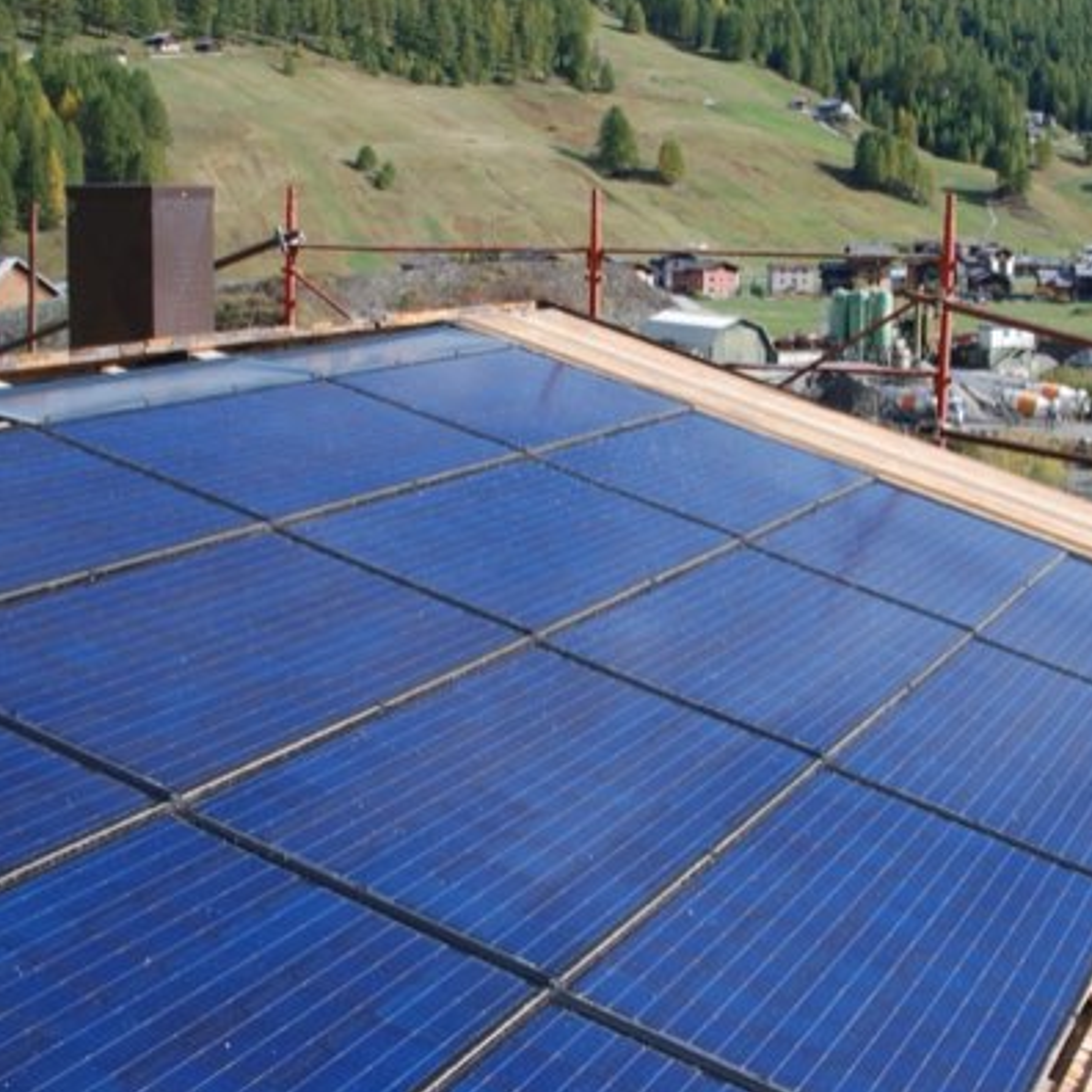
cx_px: 604
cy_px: 545
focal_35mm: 58
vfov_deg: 29.6
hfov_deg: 29.5
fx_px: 2070
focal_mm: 30
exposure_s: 1/200
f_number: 7.1
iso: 100
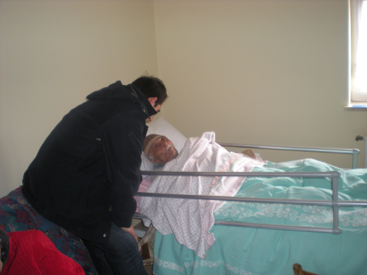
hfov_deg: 49.0
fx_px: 403
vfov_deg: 37.7
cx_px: 184
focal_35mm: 38
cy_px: 138
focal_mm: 6.3
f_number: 3.1
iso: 110
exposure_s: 1/30
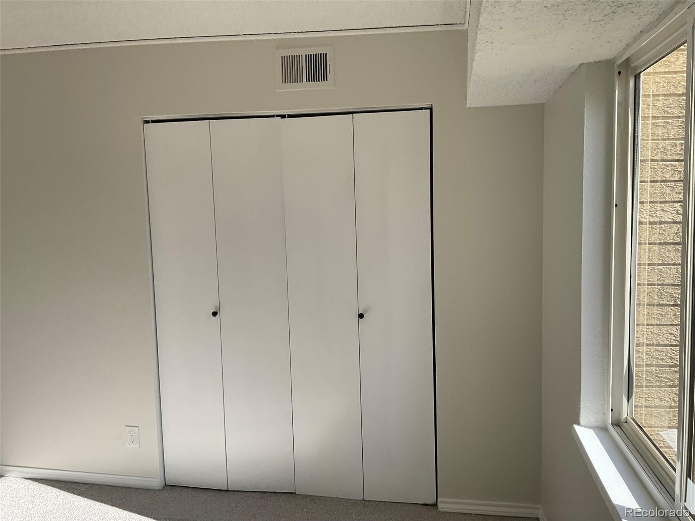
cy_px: 260
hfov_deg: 61.7
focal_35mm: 29
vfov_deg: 48.2
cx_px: 348
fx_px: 582
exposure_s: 1/500
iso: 16
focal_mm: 3
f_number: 1.8
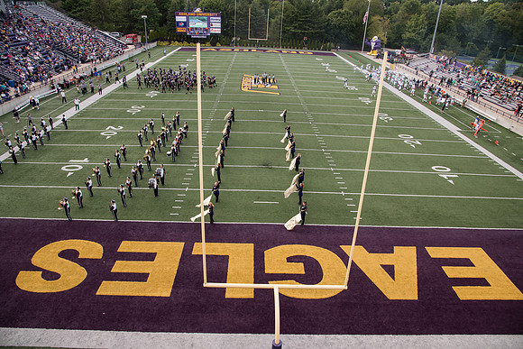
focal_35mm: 24
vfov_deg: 53.2
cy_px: 174
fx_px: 349
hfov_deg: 73.7
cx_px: 262
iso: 640
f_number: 6.3
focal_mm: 24
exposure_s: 1/640
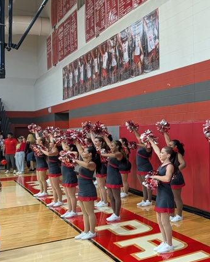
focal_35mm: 44
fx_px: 342
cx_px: 230
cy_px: 122
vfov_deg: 42.0
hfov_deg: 30.6
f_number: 1.68
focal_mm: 6.9
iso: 1221
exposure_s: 1/648
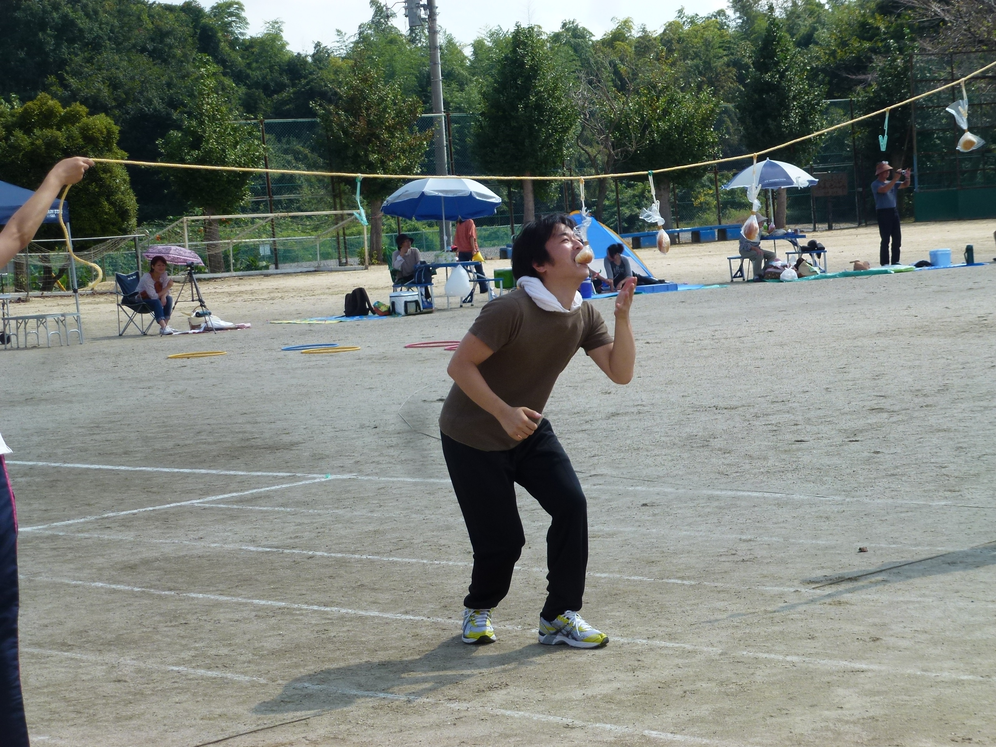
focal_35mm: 82
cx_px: 498
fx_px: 2359
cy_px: 374
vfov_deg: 18.0
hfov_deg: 23.8
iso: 100
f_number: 4.8
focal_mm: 14.8
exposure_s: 1/500
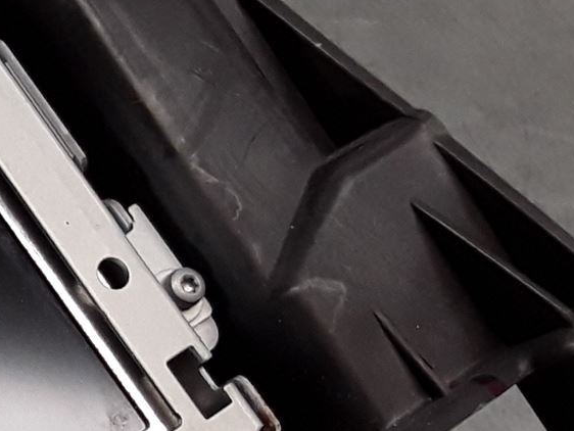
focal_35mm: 102
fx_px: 1692
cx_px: -435
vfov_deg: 13.7
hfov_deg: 16.4
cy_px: 645
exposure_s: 1/215
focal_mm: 2.91
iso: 100
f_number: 1.9
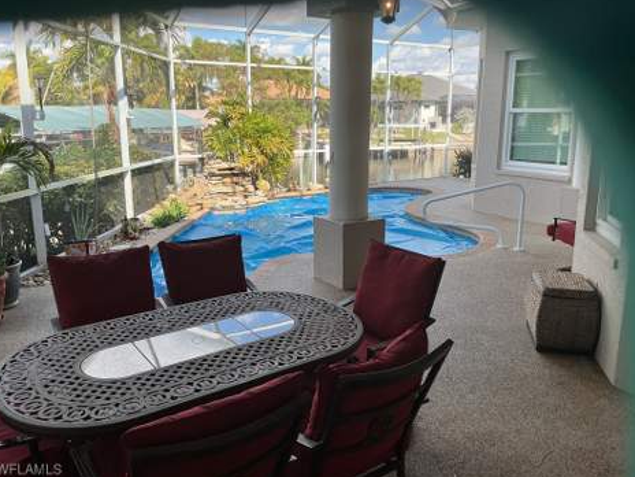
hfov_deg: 60.0
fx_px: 550
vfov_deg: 46.8
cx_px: 312
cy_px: 237
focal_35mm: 30
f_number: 1.8
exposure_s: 1/355
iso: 25
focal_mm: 3
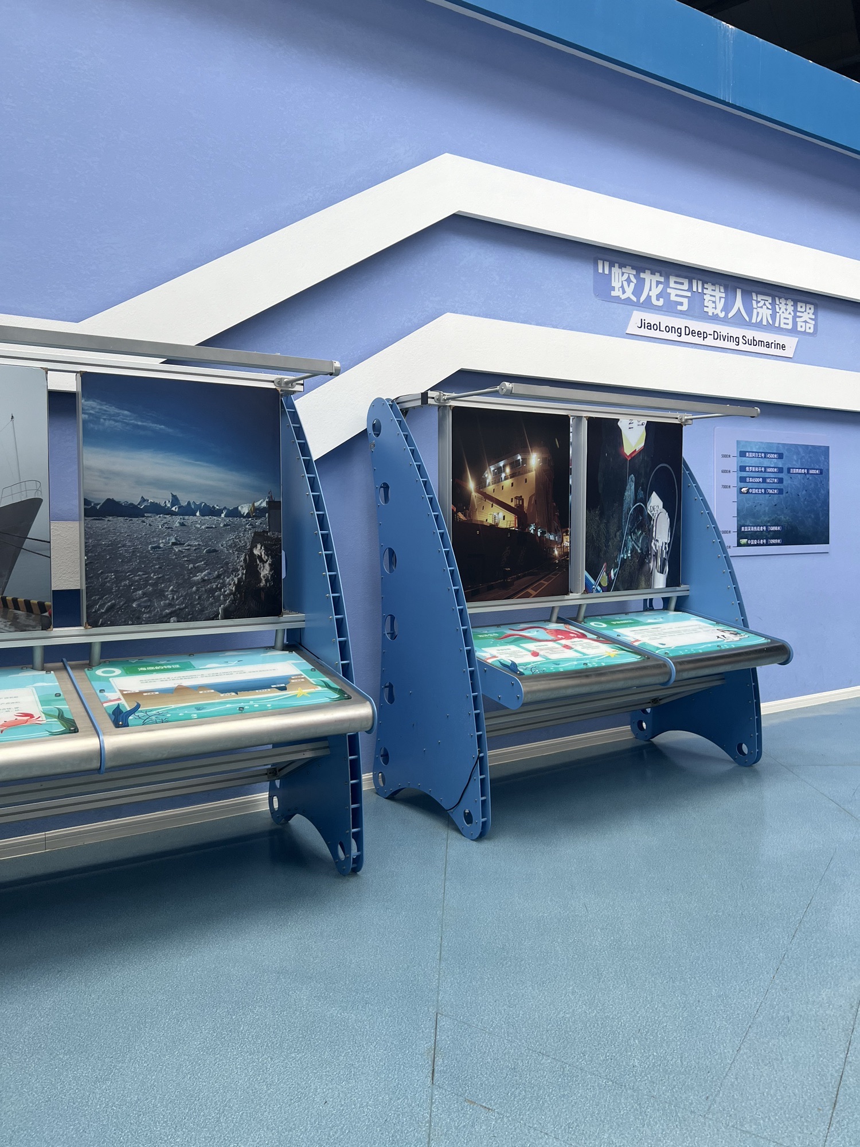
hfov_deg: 53.1
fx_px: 861
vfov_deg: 67.3
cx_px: 430
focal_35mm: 26
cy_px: 574
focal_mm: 5.7
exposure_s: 1/121
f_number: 1.5
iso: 50
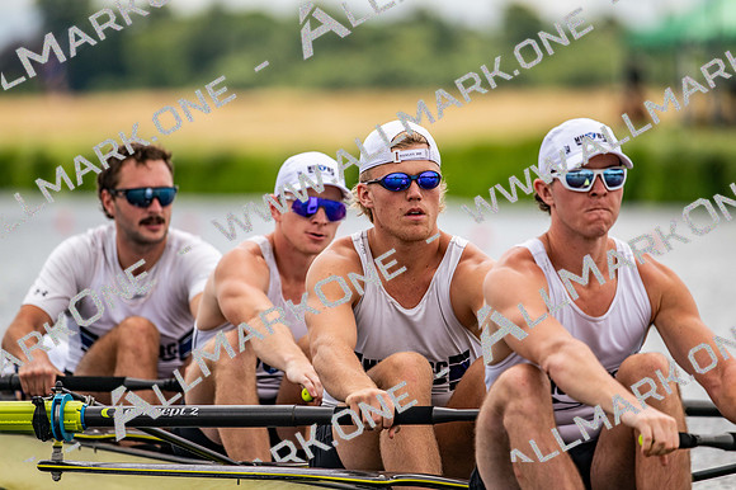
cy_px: 245
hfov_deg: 5.2
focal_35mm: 400
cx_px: 368
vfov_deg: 3.4
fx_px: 8175
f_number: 4.5
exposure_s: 1/2500
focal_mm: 400
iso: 280
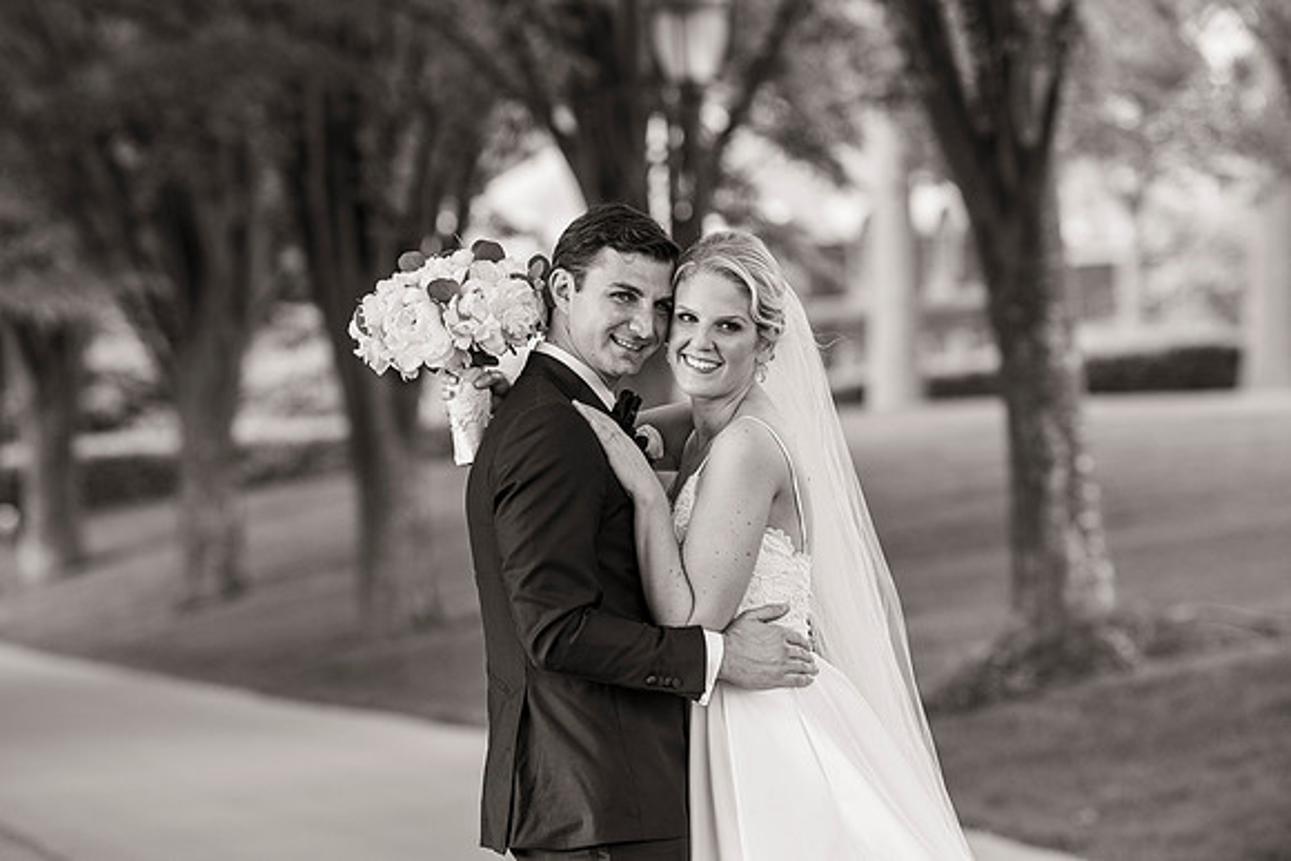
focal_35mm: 200
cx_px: 646
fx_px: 7174
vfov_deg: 6.9
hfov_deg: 10.3
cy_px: 430
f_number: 5
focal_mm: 200
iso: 800
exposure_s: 1/400
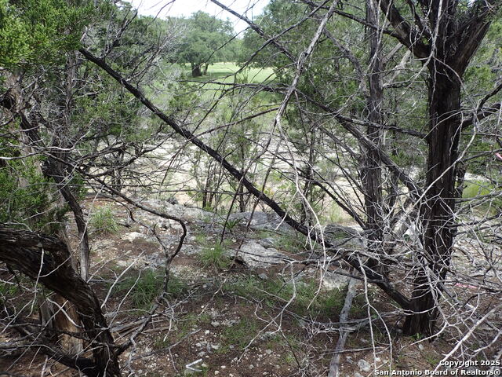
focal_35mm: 25
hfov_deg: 69.4
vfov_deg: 54.9
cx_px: 251
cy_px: 188
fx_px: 363
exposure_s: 1/400
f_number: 2.8
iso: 100
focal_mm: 4.5
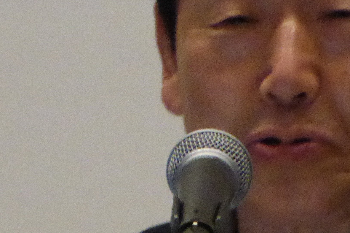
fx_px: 11801
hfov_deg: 1.7
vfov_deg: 1.1
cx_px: 200
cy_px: 111
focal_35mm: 1214
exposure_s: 1/40
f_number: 6
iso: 1600
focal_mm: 62.1
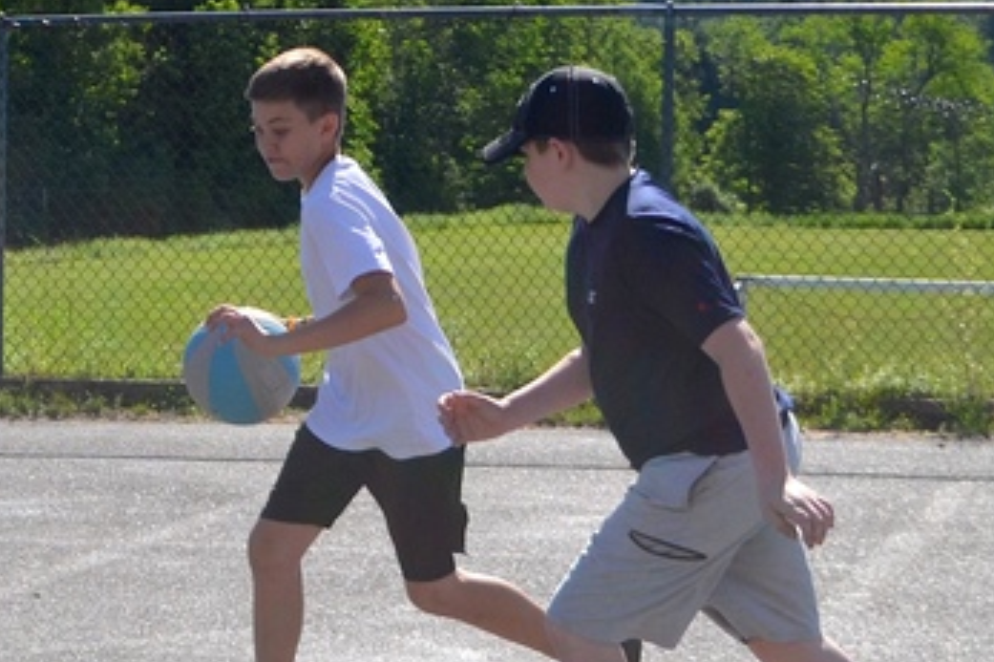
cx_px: 54
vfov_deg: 11.0
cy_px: 331
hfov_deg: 16.3
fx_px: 3422
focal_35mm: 124
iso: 400
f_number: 6.3
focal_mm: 28
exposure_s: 1/1600
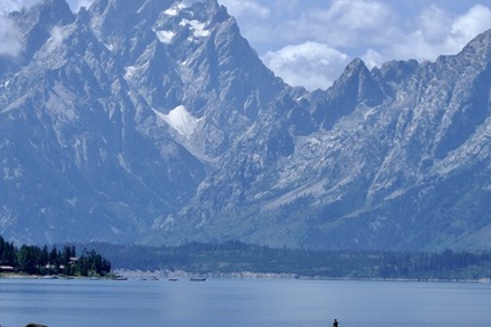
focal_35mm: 230
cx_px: 225
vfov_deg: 6.0
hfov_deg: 9.0
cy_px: 164
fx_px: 3135
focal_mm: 100.6
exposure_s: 1/1300
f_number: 6.3
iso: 250
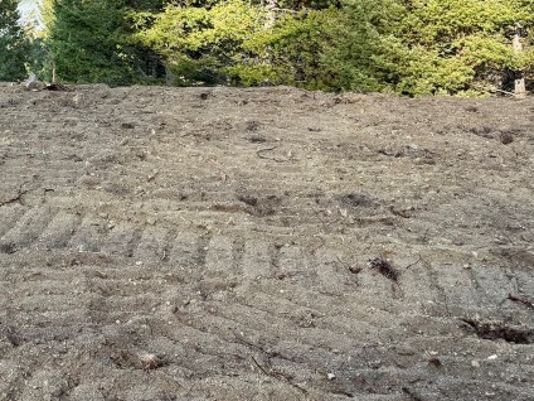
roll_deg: -0.9
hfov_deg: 29.7
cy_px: -73
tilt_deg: -0.9
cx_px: -62
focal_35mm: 58
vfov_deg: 23.2
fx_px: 895
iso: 100
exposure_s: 1/476
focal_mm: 6.76
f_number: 1.78
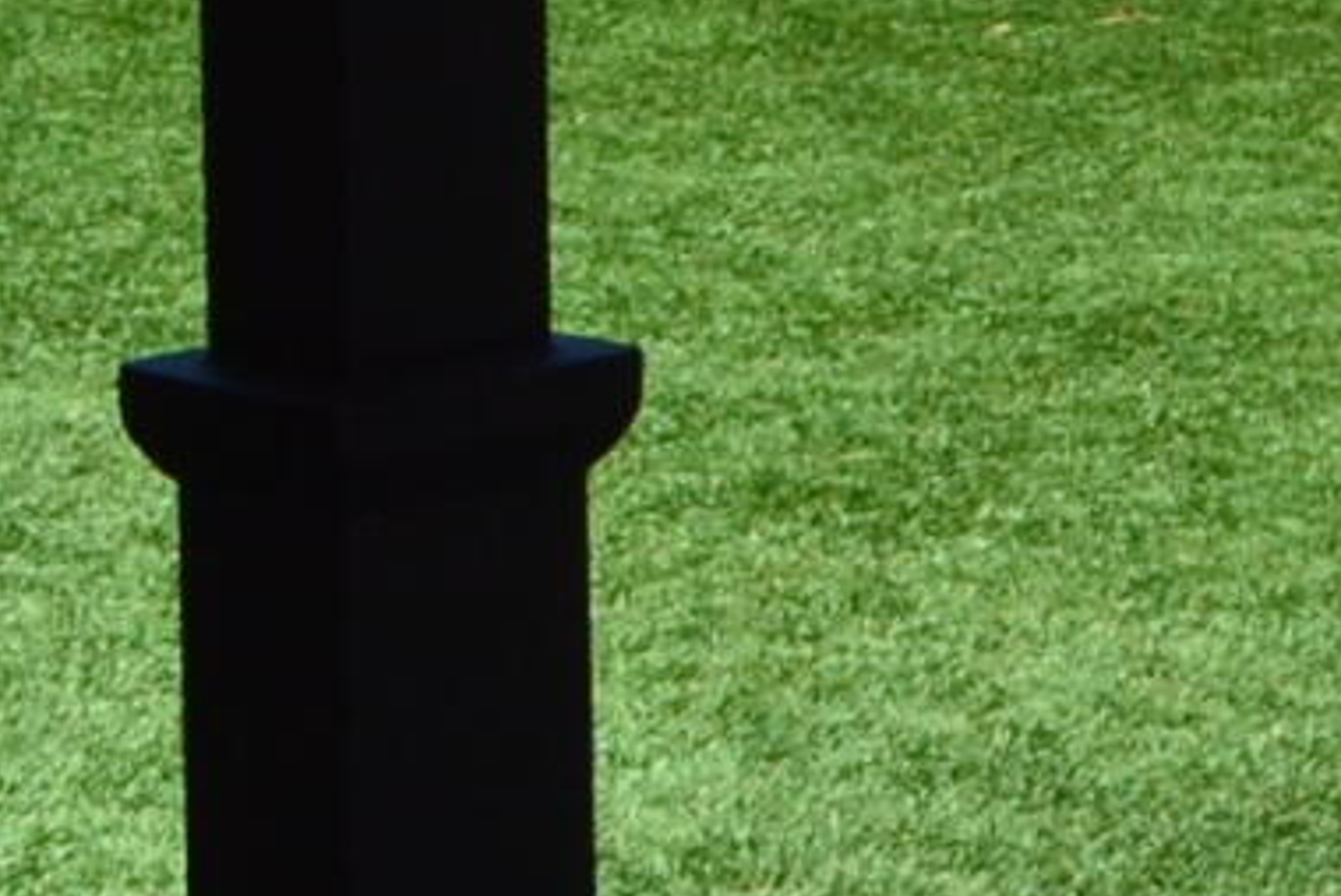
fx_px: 7940
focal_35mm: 213
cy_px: -818
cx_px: 4439
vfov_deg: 6.3
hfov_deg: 7.9
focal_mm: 18
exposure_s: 1/400
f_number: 11
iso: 400
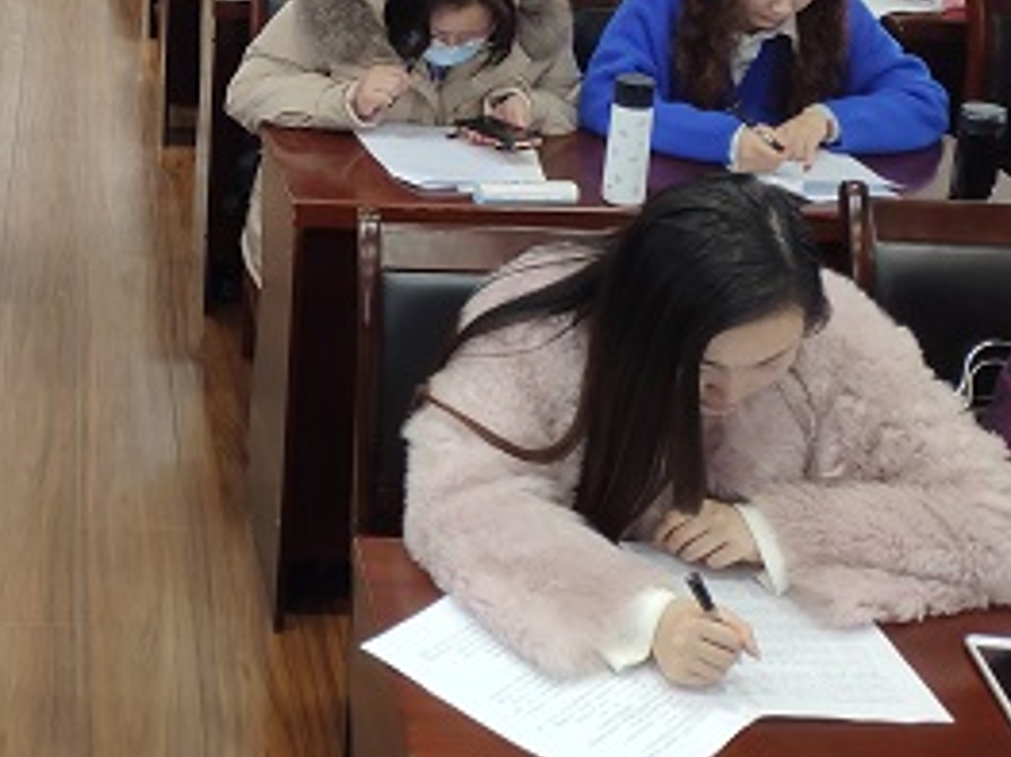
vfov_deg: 28.0
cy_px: -38
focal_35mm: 48
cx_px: -42
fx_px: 1401
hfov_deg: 35.2
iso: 234
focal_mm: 4.22
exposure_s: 1/50
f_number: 1.8
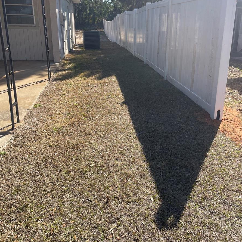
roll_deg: +0.4
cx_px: 121
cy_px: 94
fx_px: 245
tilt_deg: -15.5
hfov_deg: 52.5
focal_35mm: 31
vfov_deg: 52.1
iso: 32
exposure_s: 1/2132
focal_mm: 4.2
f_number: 1.6
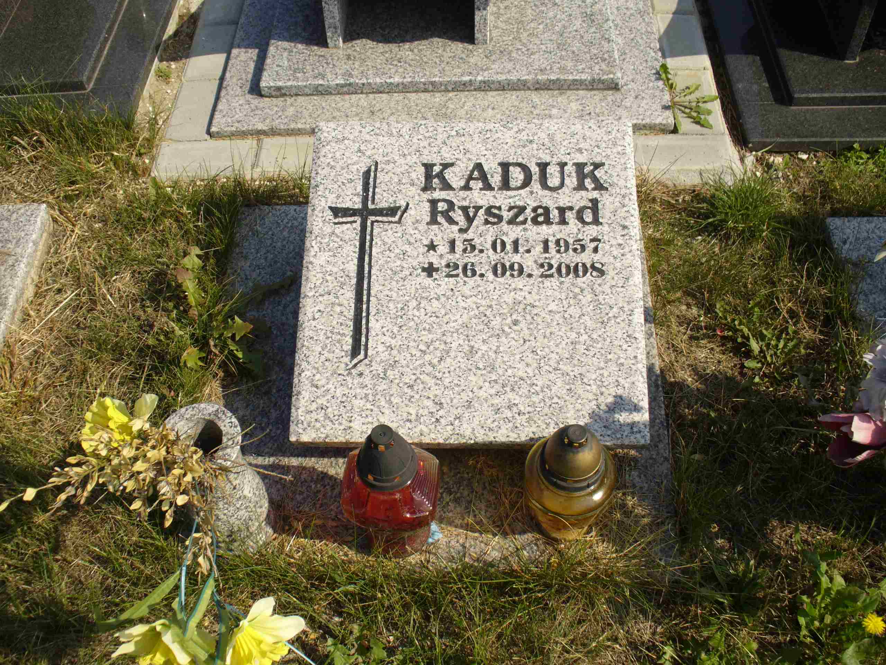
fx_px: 947
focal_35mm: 37
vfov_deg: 38.7
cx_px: 443
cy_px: 332
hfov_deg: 50.1
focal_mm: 6.1
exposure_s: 1/400
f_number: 5.6
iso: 80
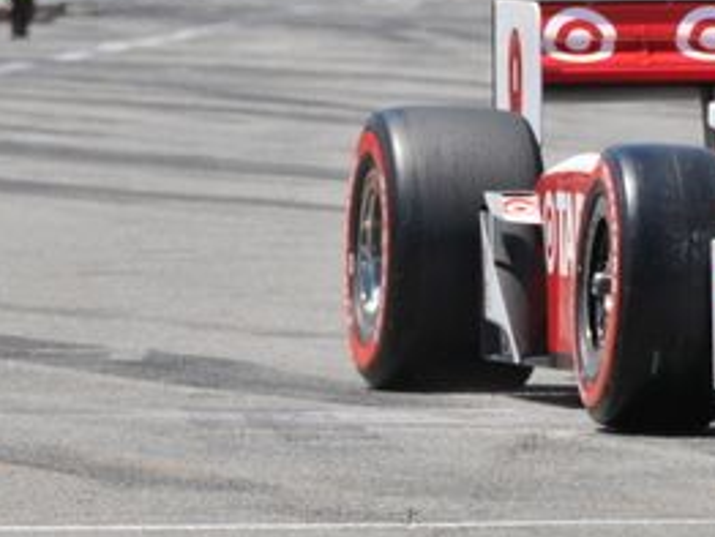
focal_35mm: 880
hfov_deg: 2.3
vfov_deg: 1.7
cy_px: 30
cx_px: 360
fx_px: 18193
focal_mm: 200
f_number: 6.3
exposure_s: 1/2000
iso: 400
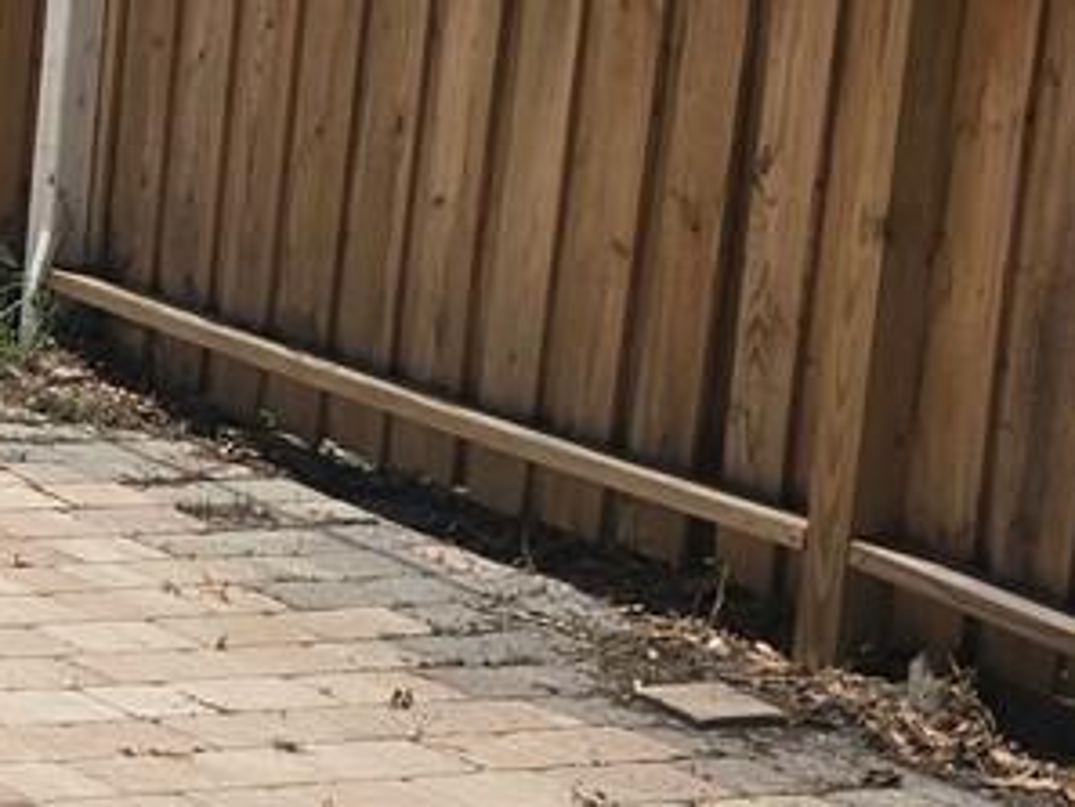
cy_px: 145
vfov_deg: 11.9
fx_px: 3852
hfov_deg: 13.3
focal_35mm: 124
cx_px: -1191
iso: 12
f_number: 1.7
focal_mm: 6.3
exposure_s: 1/1645
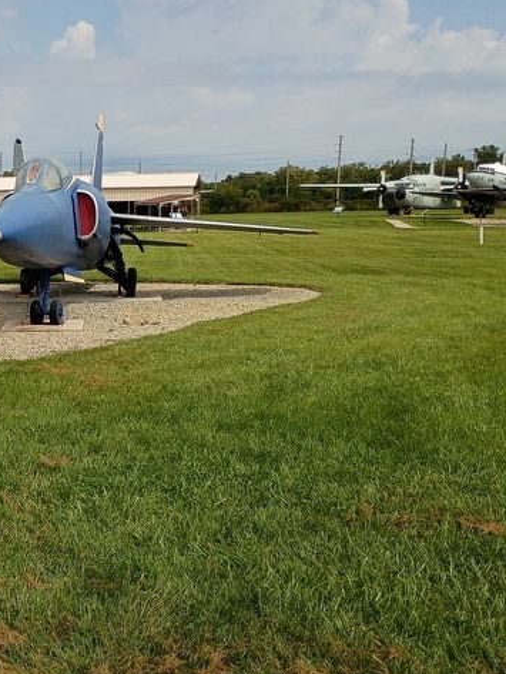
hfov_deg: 28.0
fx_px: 955
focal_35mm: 49
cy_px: 332
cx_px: 4
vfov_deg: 38.9
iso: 100
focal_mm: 4.27
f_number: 1.8
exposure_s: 1/1730
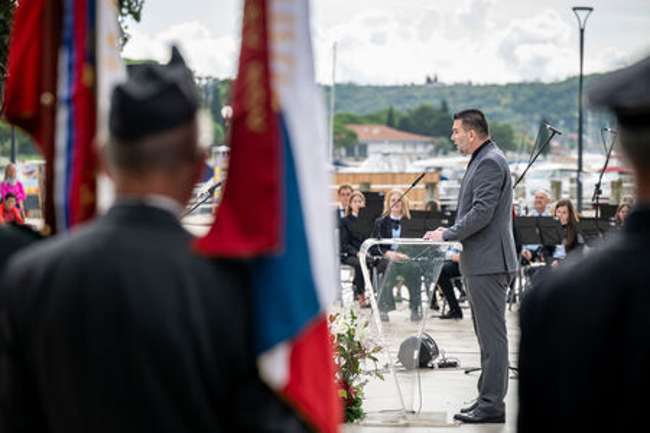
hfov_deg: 17.3
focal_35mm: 118
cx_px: 316
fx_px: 2133
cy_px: 211
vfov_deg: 11.6
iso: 64
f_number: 3.5
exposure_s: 1/400
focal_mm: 115
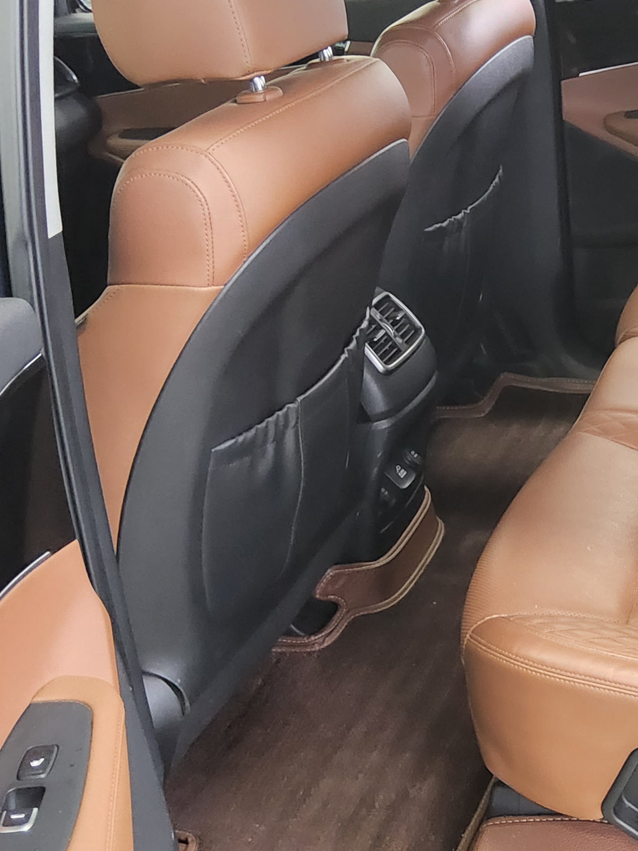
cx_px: 660
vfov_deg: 36.2
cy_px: 450
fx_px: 1303
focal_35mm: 53
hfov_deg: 25.9
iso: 1000
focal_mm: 3.08
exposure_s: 1/120
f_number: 2
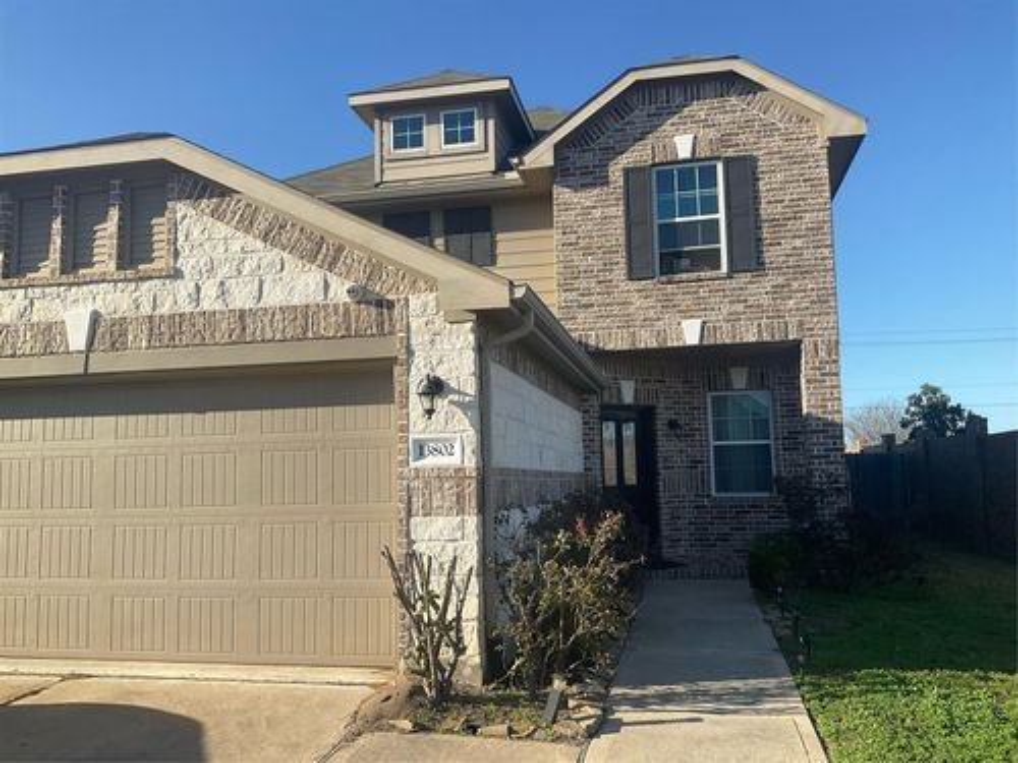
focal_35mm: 29
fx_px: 853
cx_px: 509
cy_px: 382
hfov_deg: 61.7
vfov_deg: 48.2
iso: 16
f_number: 1.8
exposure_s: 1/1412
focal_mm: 3
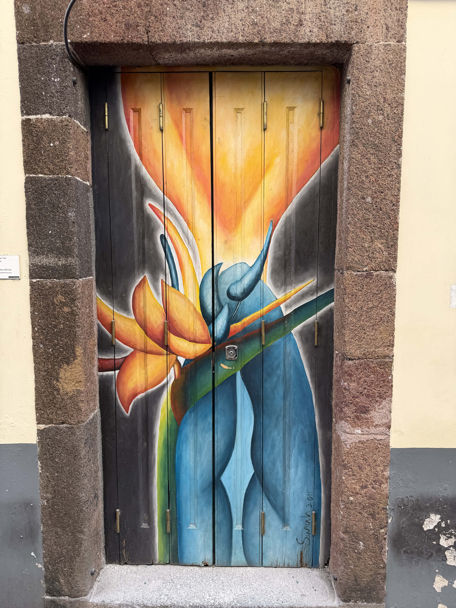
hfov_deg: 56.8
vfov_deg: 71.6
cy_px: 304
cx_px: 228
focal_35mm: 24
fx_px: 422
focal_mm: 6.8
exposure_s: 1/497
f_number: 1.8
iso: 80
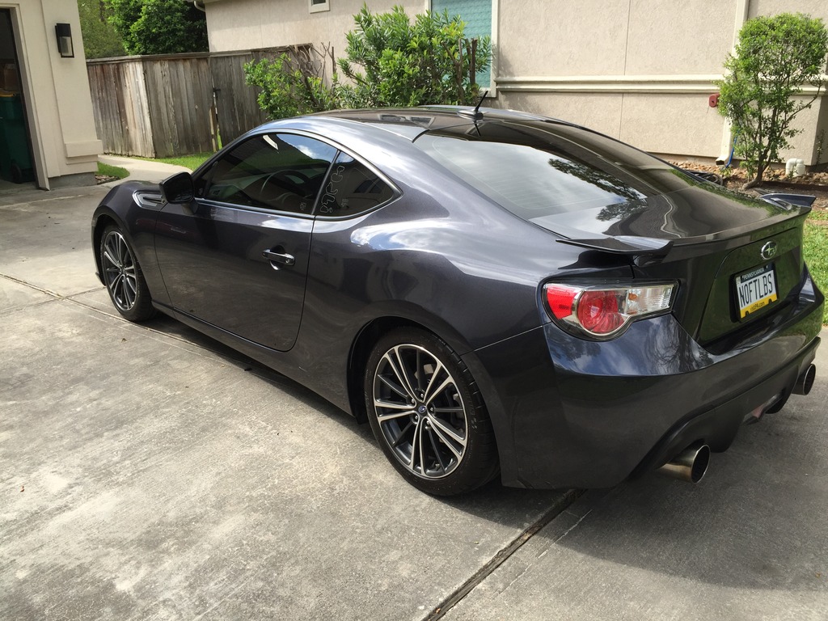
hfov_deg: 61.7
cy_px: 310
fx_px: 694
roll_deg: +0.4
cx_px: 414
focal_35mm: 29
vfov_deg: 48.2
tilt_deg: -18.2
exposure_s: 1/520
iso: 32
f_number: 2.2
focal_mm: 4.15
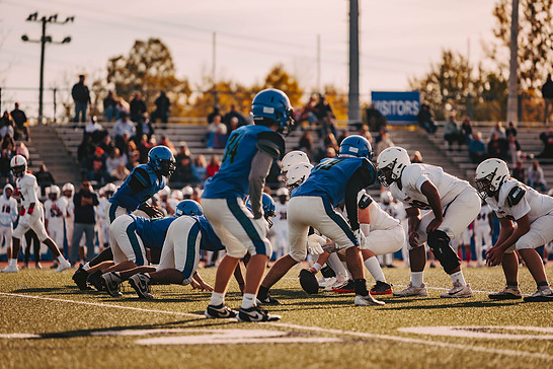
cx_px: 284
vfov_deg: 7.4
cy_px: 184
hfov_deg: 11.1
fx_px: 2857
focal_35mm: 186
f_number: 2.8
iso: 160
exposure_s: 1/2500
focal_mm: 175
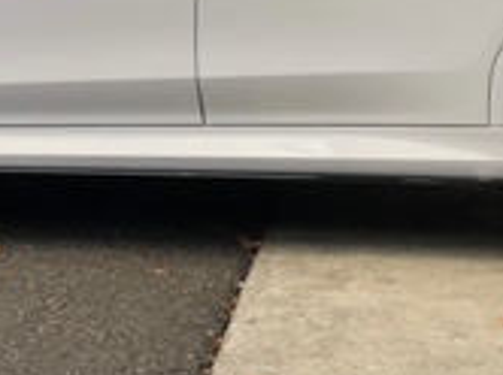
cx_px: 188
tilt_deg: +7.9
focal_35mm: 108
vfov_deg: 12.5
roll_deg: -2.1
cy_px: -287
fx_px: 1567
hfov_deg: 18.2
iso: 20
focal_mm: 3.99
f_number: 1.8
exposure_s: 1/191
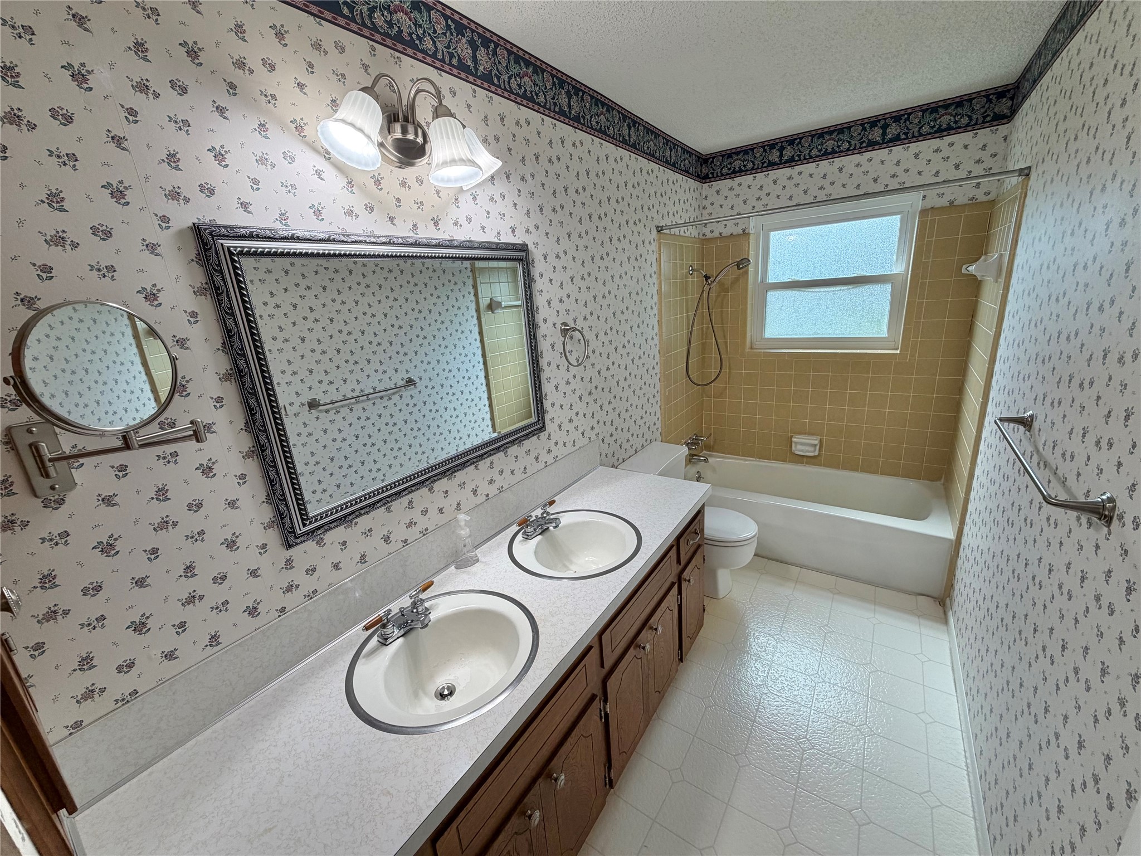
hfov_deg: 102.1
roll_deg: +5.0
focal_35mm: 14
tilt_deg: -16.5
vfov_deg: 85.7
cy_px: 428
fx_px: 461
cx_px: 570
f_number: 2.2
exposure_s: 1/120
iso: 80
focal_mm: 2.22
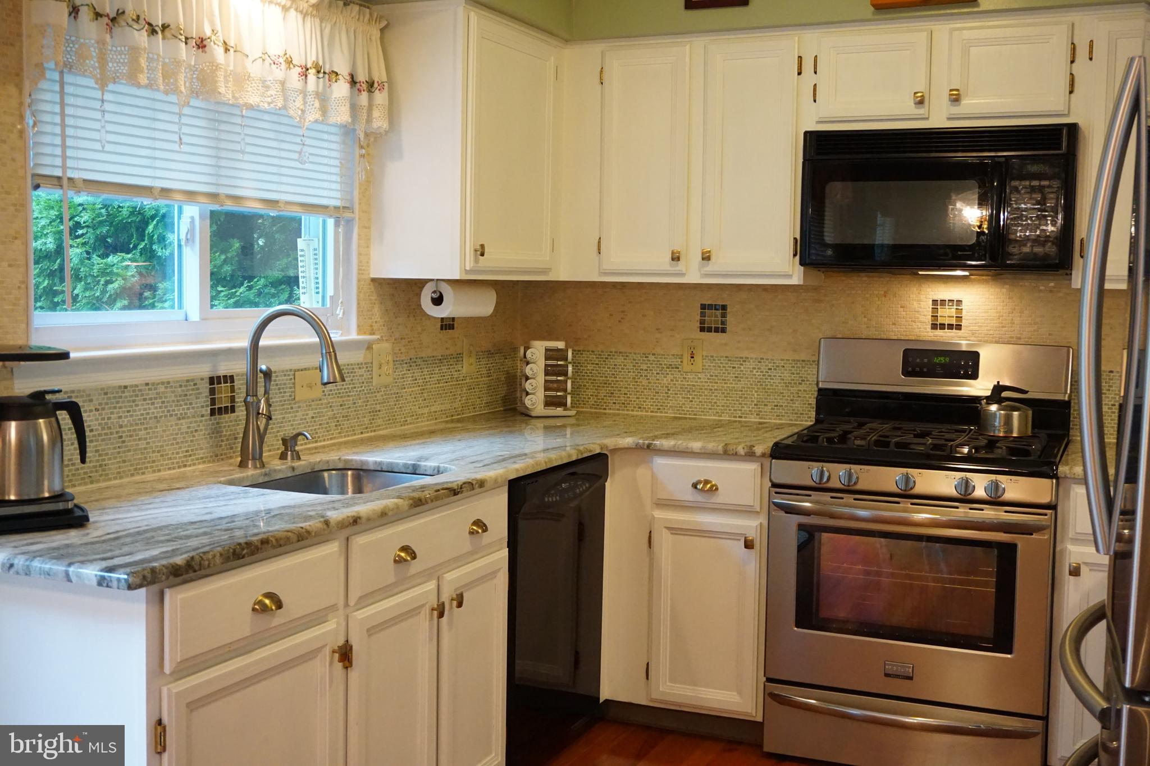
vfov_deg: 33.0
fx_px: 1294
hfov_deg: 47.9
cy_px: 383
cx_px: 575
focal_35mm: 40
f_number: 4.5
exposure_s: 1/160
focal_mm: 27
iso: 2500
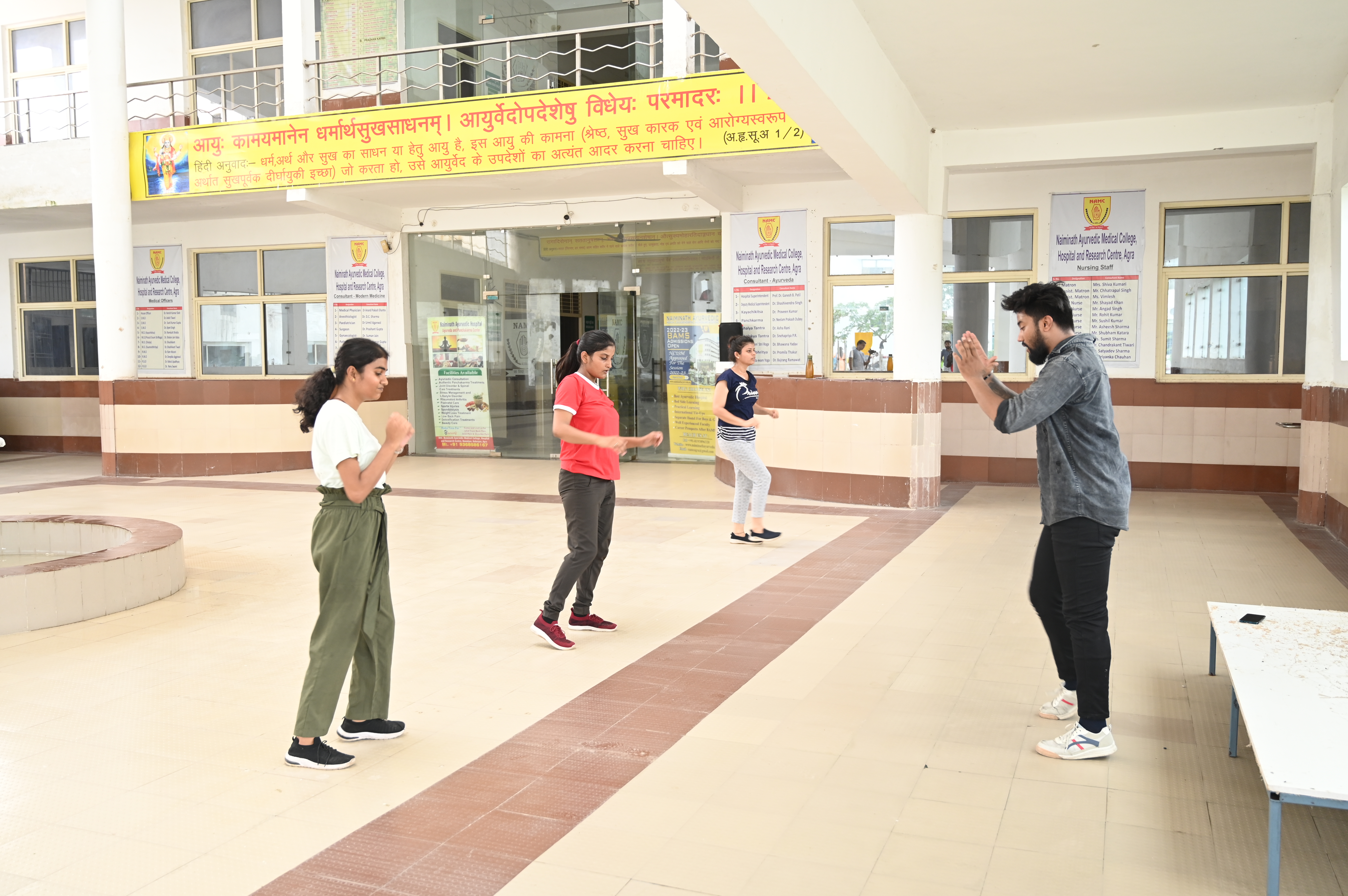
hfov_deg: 60.3
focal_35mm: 31
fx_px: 1160
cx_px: 674
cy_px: 448
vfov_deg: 42.3
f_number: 4
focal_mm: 31
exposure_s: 1/100
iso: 500
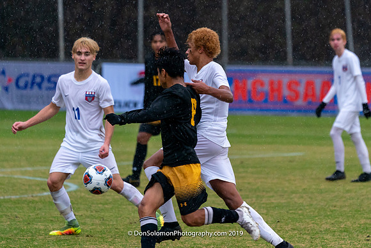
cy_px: 73
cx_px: 244
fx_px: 4585
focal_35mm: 445
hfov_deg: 4.6
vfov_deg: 3.1
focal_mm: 315
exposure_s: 1/1000
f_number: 5.6
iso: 3200
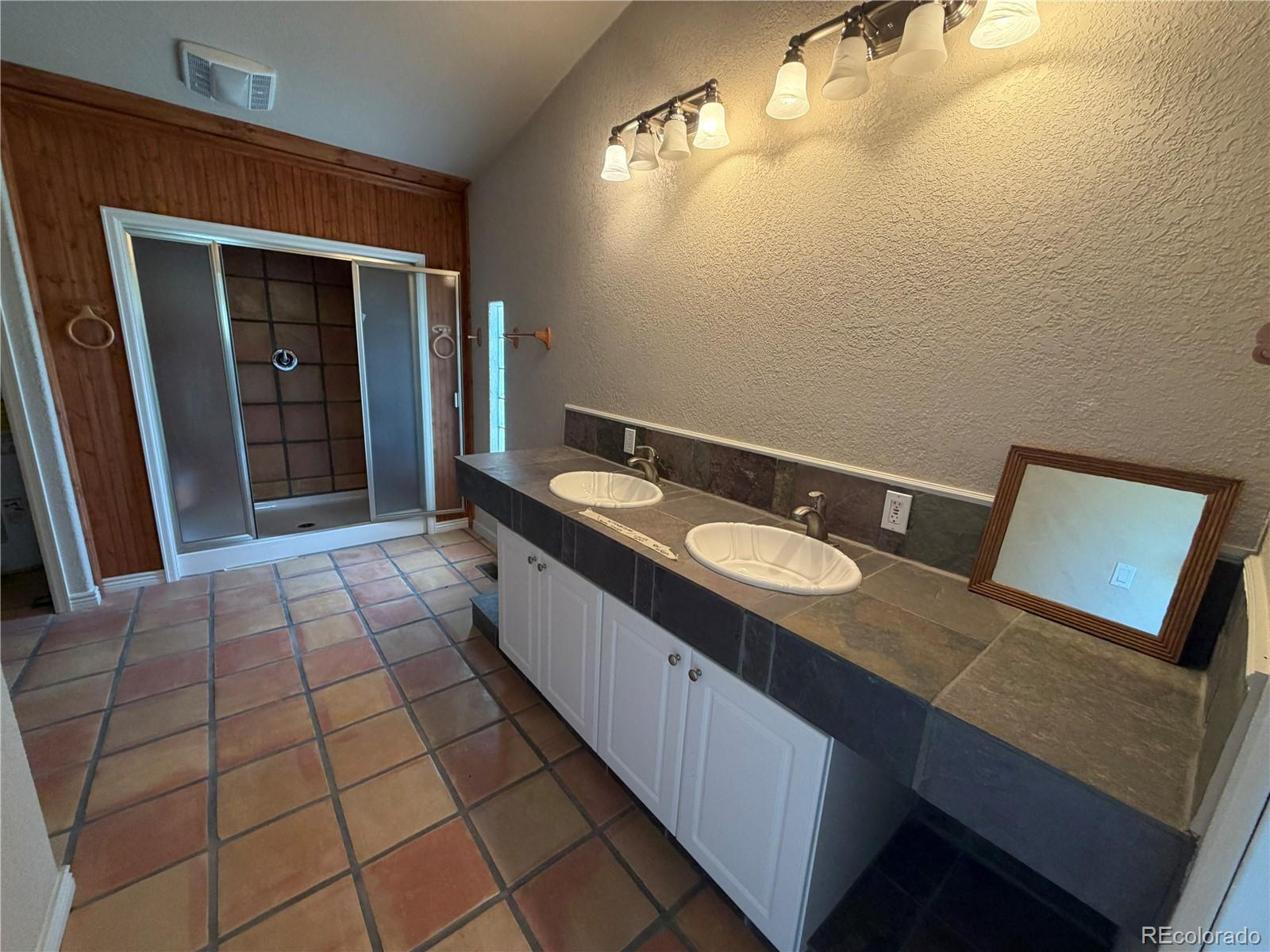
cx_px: 635
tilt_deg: -14.9
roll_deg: -2.1
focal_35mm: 14
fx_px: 514
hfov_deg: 102.1
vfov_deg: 85.7
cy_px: 476
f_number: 2.2
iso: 200
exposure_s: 1/60
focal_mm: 2.22
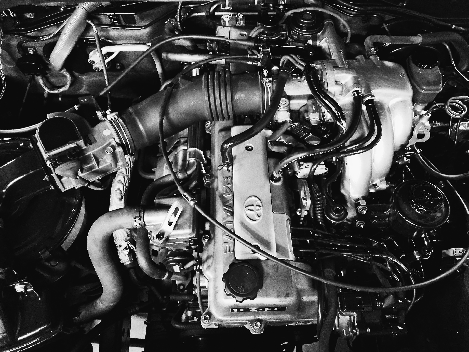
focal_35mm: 26
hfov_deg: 67.3
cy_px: 176
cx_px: 234
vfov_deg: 53.1
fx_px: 352
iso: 640
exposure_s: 1/10
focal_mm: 4.25
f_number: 1.7
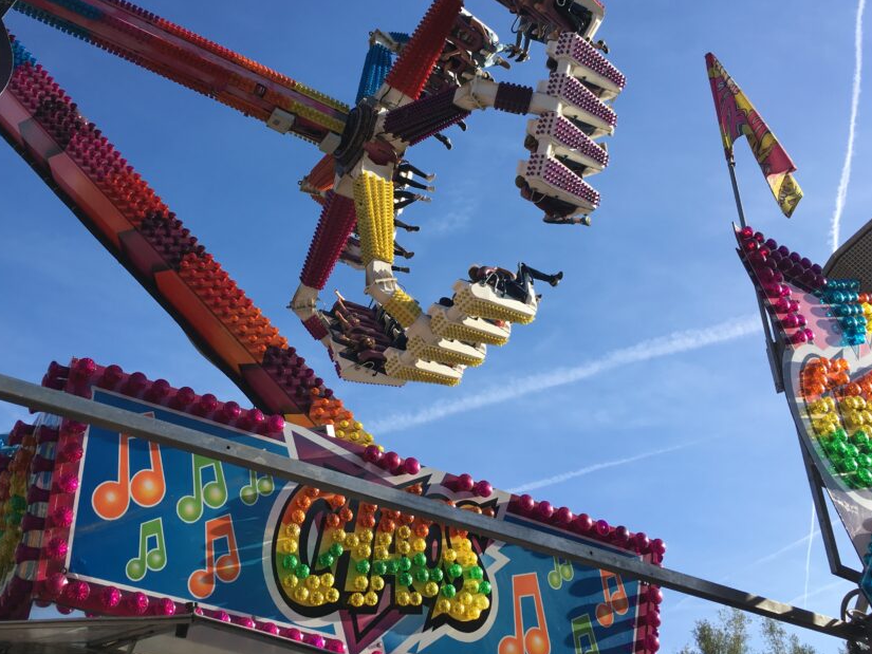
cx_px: 347
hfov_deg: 51.0
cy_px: 251
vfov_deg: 39.4
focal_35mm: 36
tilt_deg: +38.0
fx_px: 907
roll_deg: -7.4
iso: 25
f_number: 2.2
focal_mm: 4.15
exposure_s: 1/986
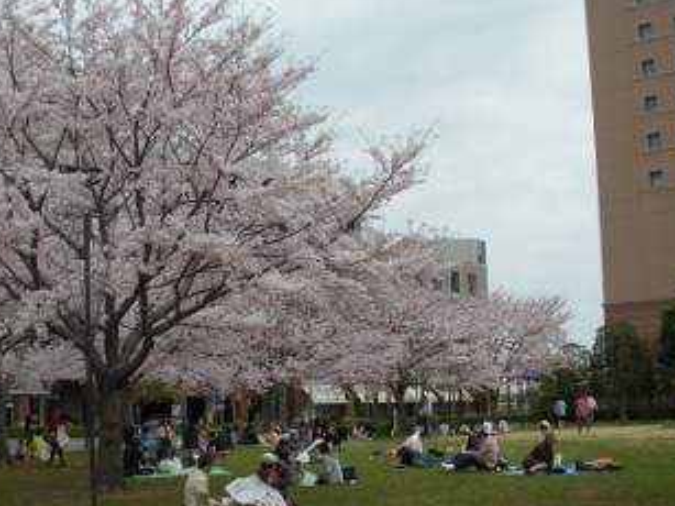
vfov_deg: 26.1
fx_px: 1092
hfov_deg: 34.2
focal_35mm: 56
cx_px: 264
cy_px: 277
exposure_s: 1/656
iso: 64
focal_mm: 7.7
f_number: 4
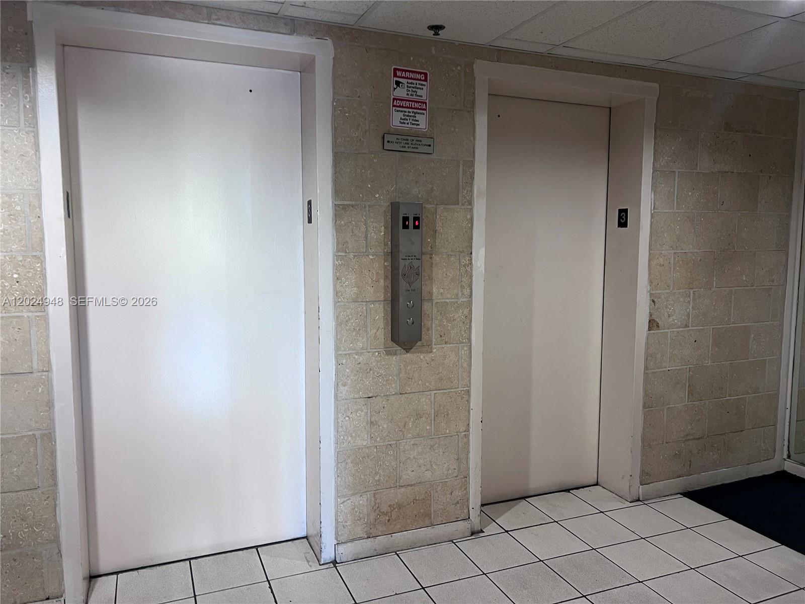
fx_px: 605
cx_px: 402
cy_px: 302
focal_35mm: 26
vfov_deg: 53.1
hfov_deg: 67.3
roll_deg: -0.2
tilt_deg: -6.6
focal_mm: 5.7
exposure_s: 1/60
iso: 250
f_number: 1.5
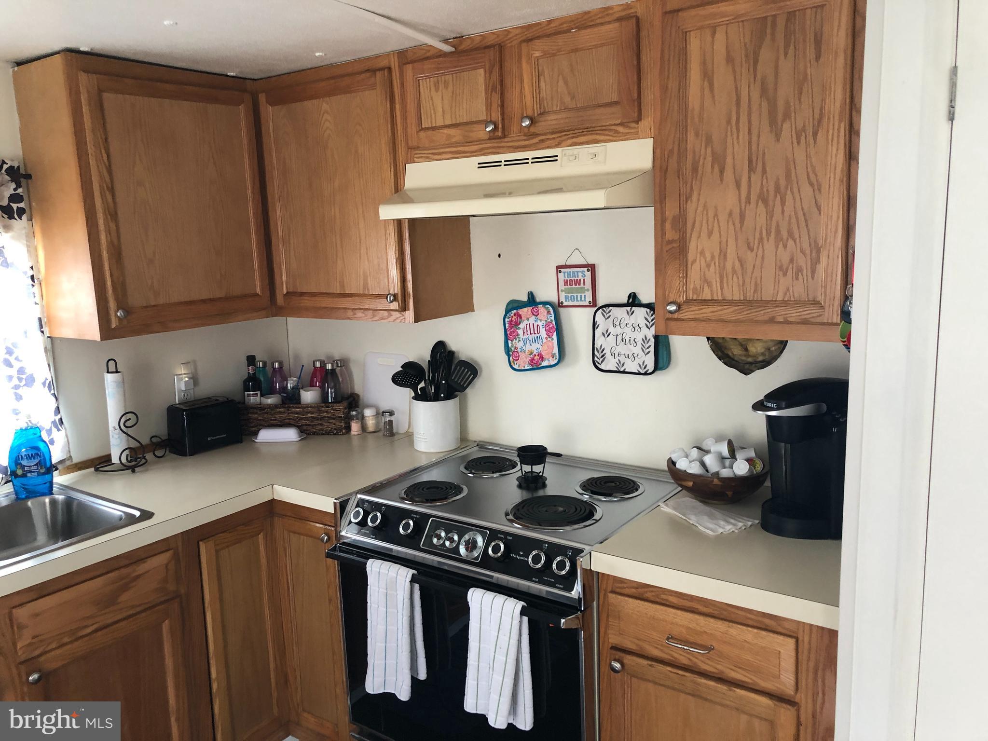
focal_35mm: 28
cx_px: 494
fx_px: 799
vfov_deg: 49.7
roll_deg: +1.4
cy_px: 370
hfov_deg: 63.4
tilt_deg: -10.7
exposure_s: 1/15
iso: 50
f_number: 1.8
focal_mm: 3.99
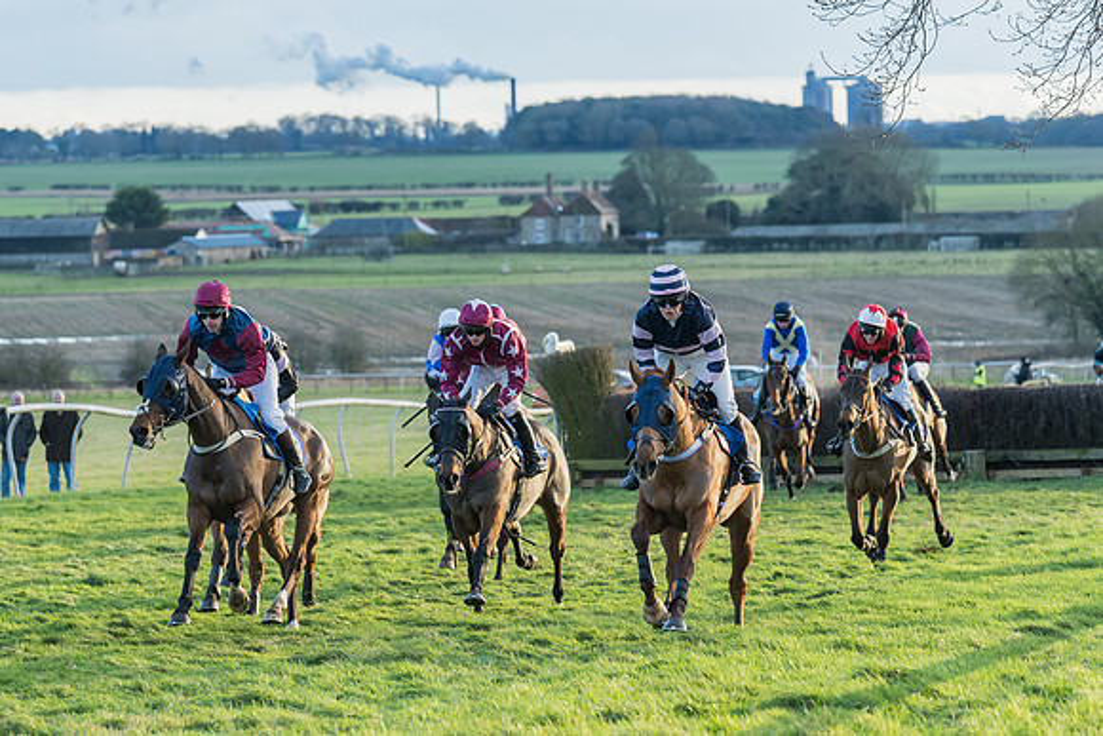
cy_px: 457
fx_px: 6196
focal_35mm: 202
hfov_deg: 10.2
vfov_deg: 6.8
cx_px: 315
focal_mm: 127
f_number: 4
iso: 800
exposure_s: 1/1000
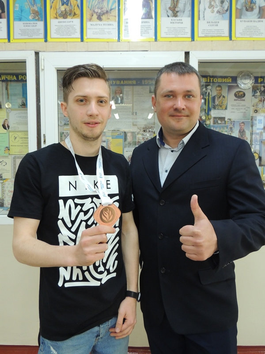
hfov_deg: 49.7
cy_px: 177
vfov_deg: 63.4
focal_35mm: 28
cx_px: 132
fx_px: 286
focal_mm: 4.9
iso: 450
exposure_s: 1/8
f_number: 3.1
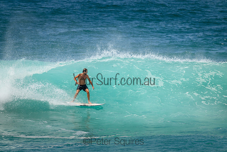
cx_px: 114
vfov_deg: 1.7
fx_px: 5045
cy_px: 76
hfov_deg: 2.6
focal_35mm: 800
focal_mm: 800
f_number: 11
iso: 640
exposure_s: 1/2000
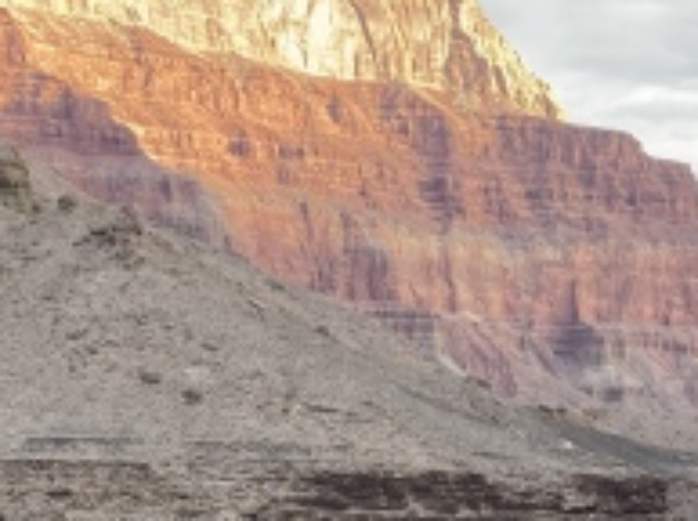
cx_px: 857
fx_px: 2174
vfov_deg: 13.0
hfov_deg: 17.3
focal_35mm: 108
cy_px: 753
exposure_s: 1/192
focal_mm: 4.25
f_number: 1.8
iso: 32
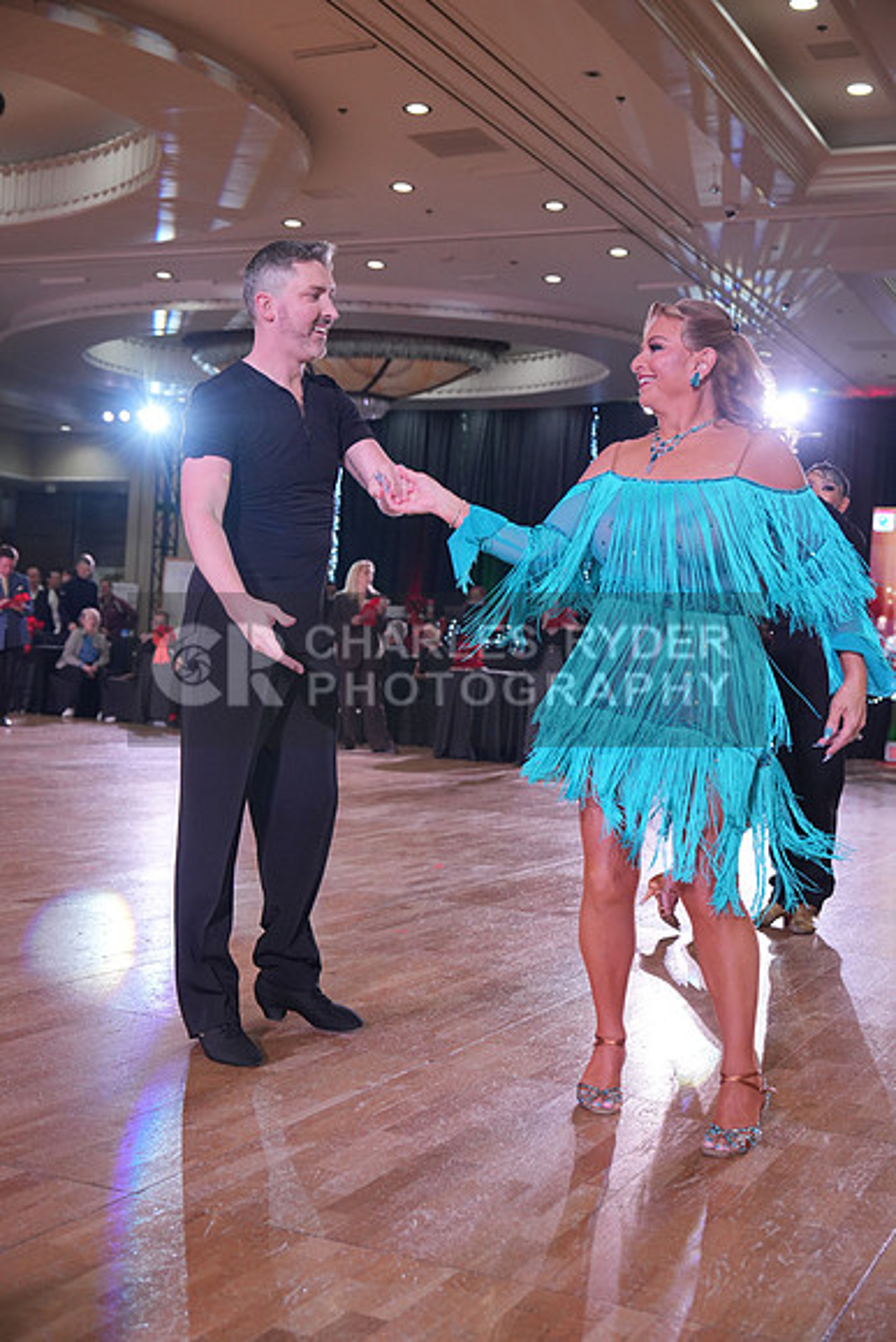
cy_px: 671
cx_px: 448
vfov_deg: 43.6
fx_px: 1679
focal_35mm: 45
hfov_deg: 29.9
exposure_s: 1/500
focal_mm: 45
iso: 1600
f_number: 4
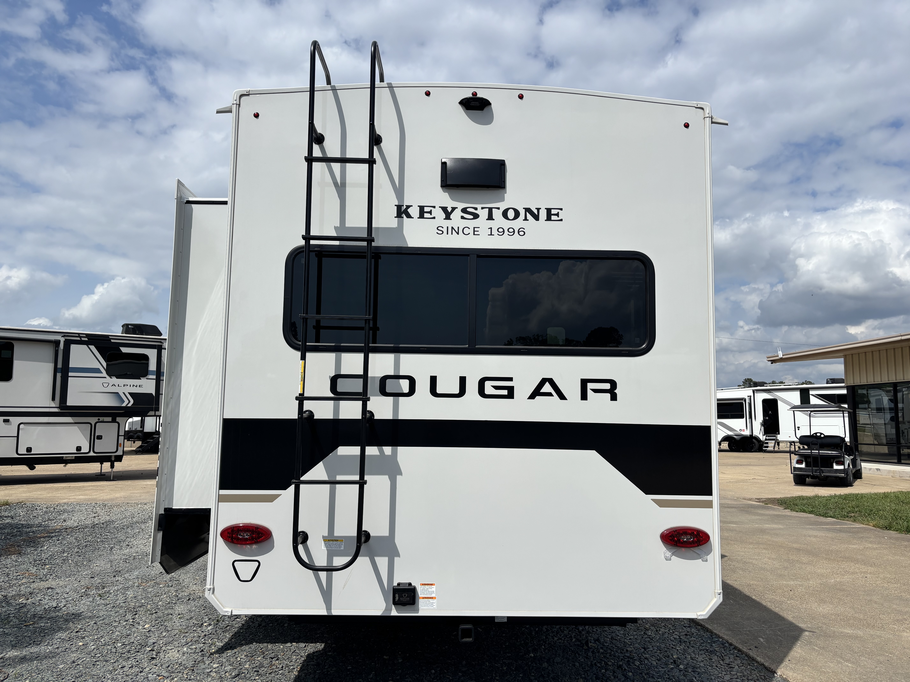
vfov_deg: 53.1
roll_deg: -0.4
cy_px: 341
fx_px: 683
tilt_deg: +5.6
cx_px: 455
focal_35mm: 26
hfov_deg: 67.3
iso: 50
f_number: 1.6
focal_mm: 5.96
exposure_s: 1/7692
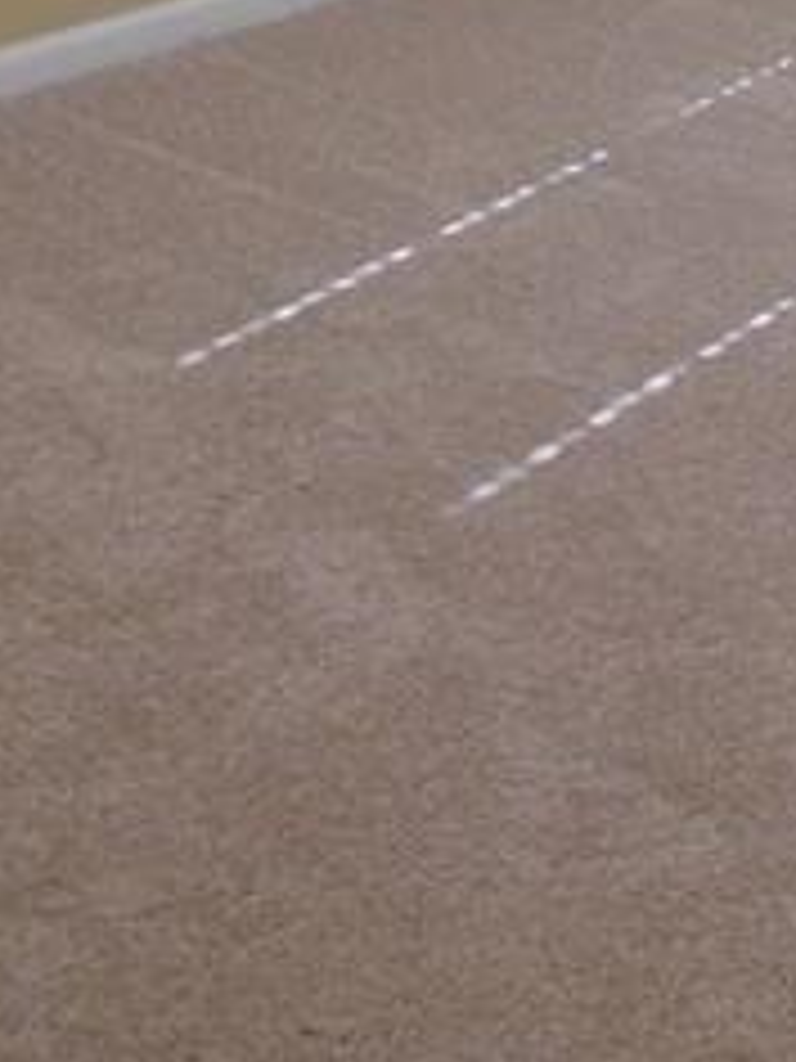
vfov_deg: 19.2
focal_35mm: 91
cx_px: 967
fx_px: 2790
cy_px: -477
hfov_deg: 15.6
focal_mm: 4
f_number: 2.7
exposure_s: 1/50
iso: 80
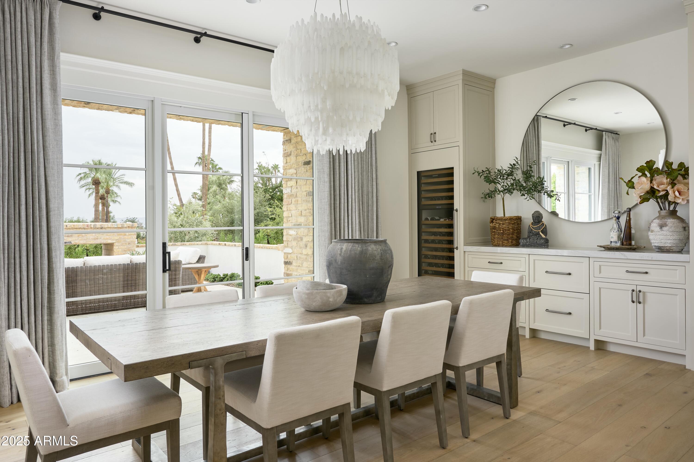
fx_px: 463
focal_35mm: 24
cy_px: 231
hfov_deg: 73.7
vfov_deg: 53.1
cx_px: 347
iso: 250
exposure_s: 1/80
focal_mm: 24
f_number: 10
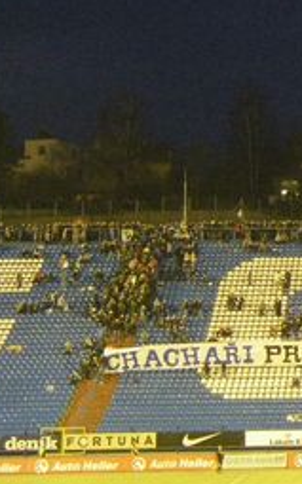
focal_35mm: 121
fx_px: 1596
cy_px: 204
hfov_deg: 10.3
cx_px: 517
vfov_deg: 17.2
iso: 640
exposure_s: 1/50
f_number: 3.6
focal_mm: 8.4
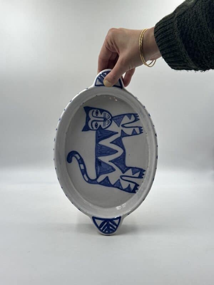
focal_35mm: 48
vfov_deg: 39.7
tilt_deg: -13.7
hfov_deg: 30.3
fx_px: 396
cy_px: 142
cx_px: 107
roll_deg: -1.9
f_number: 1.78
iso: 64
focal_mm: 6.86
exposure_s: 1/324
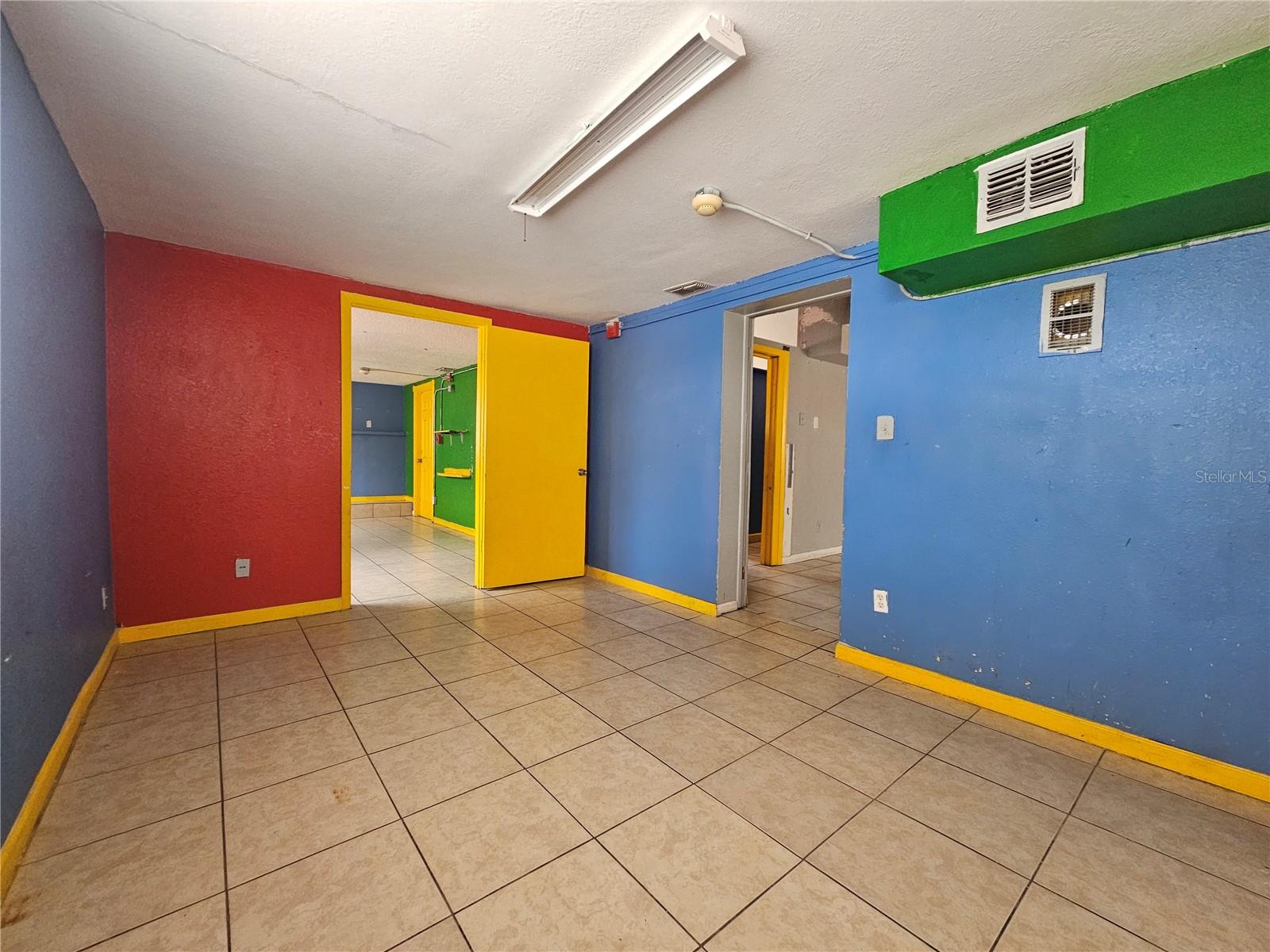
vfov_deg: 89.9
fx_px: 477
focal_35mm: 13
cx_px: 635
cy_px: 476
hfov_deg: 106.2
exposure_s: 1/40
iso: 320
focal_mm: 2.2
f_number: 2.2
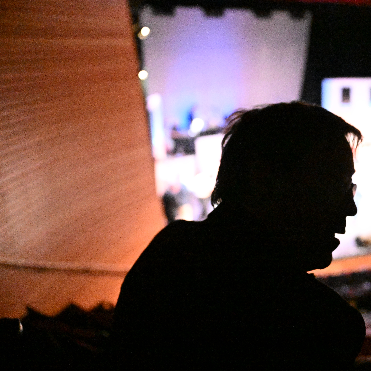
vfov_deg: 38.6
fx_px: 529
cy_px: 187
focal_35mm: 44
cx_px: 281
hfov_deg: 37.6
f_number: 2.8
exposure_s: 1/500
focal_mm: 33.5
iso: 51200
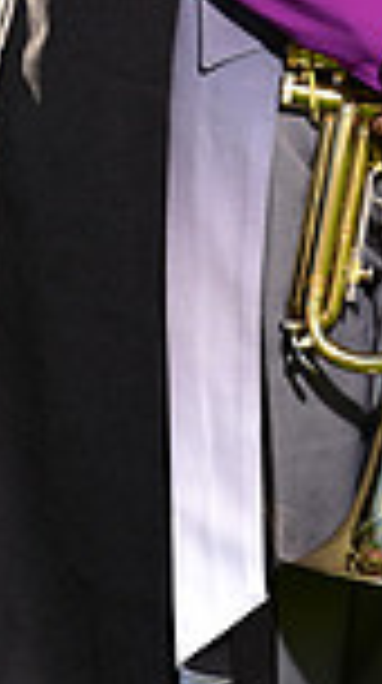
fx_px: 14506
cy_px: -441
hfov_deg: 1.5
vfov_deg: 2.7
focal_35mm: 802
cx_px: 303
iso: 80
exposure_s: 1/250
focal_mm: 200
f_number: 5
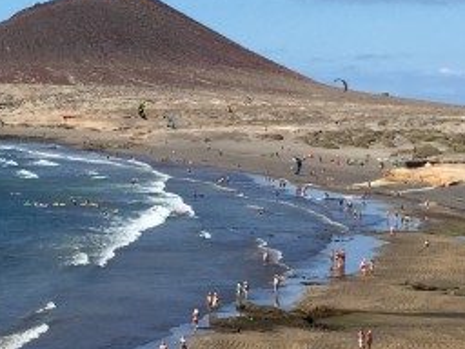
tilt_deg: -4.6
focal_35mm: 116
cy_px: 207
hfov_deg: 16.6
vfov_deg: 12.8
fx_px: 1558
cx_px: -5
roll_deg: -1.3
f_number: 2.2
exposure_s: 1/2083
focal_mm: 4.15
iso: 32
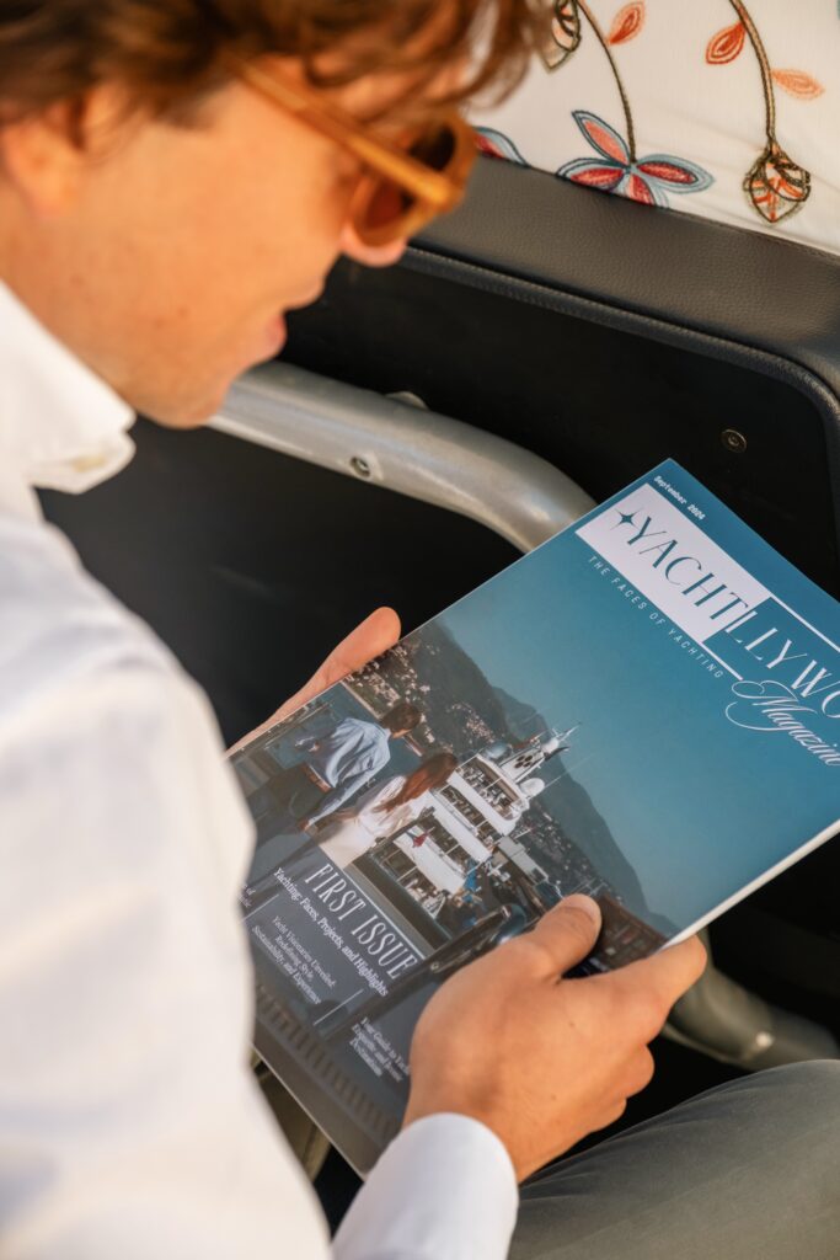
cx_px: 420
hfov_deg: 16.5
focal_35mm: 83
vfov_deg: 24.5
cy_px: 630
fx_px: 2904
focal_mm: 55
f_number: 4.5
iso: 320
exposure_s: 1/180
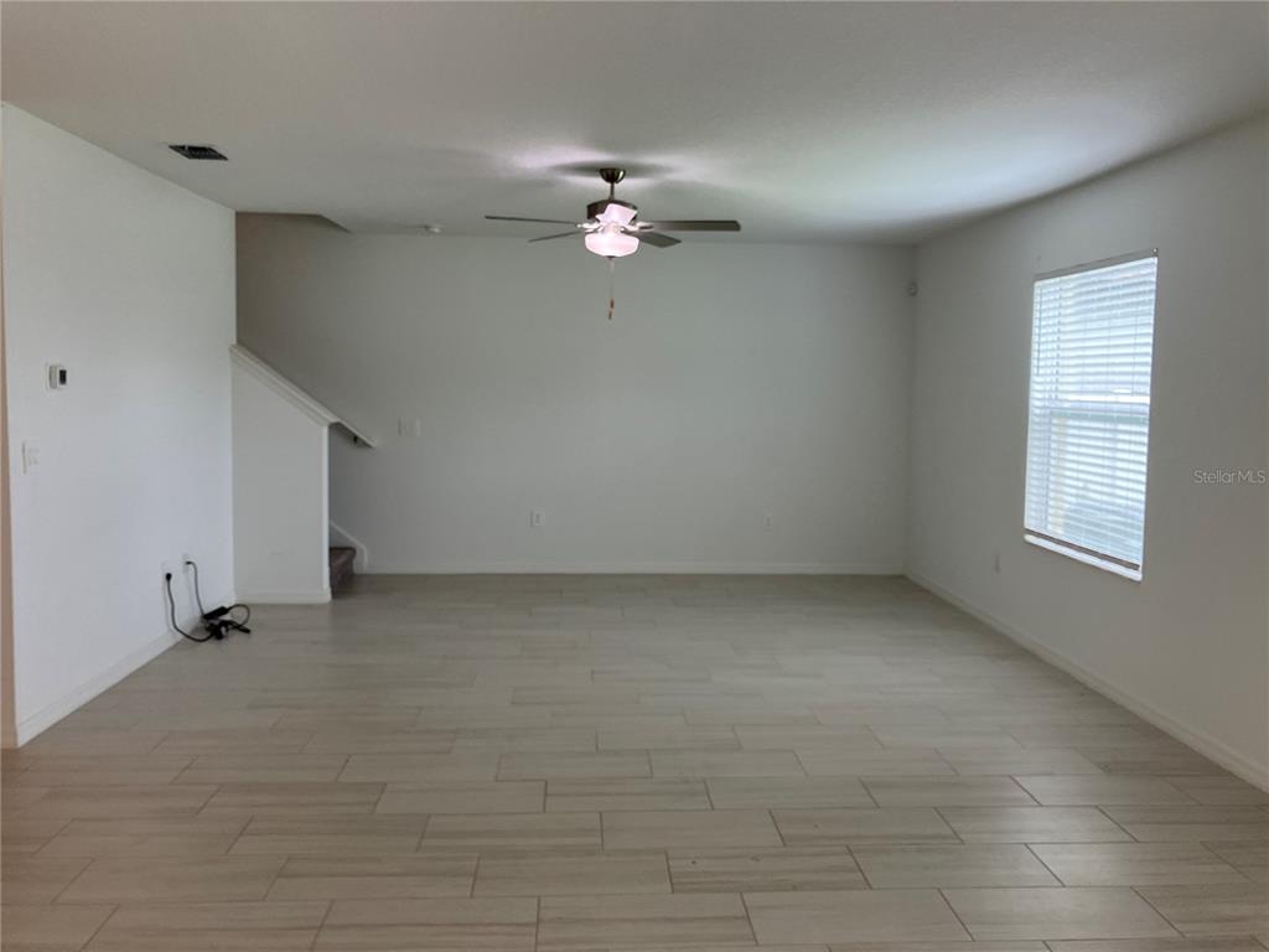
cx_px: 634
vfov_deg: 49.7
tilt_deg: -3.7
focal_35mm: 28
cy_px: 476
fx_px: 1026
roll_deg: -2.0
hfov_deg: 63.4
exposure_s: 1/120
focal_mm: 3.99
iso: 80
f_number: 1.8
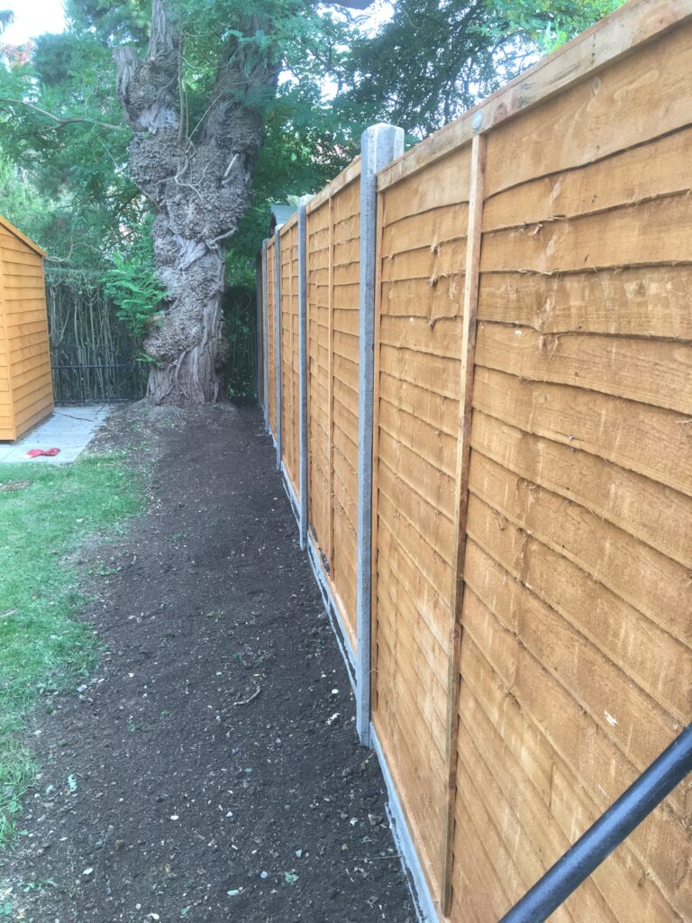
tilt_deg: -13.2
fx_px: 773
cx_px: 346
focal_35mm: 29
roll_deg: -2.9
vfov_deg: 61.7
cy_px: 462
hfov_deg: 48.2
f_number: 2.2
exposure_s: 1/100
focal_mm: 4.15
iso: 40
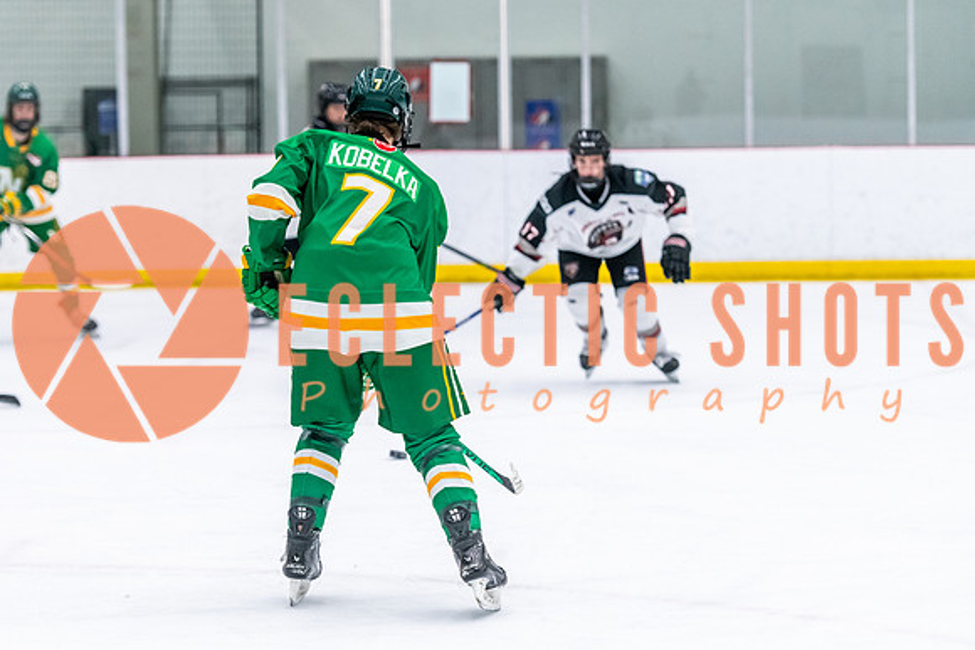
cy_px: 325
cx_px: 433
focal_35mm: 129
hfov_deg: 15.9
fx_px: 3493
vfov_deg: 10.6
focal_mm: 116
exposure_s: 1/800
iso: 4000
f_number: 2.8
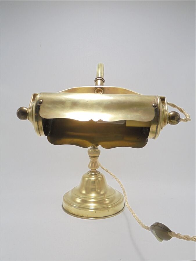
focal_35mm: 38
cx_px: 98
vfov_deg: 49.0
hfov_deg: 37.7
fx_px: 287
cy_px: 130
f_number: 4.2
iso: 100
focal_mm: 6.9
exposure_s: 1/50
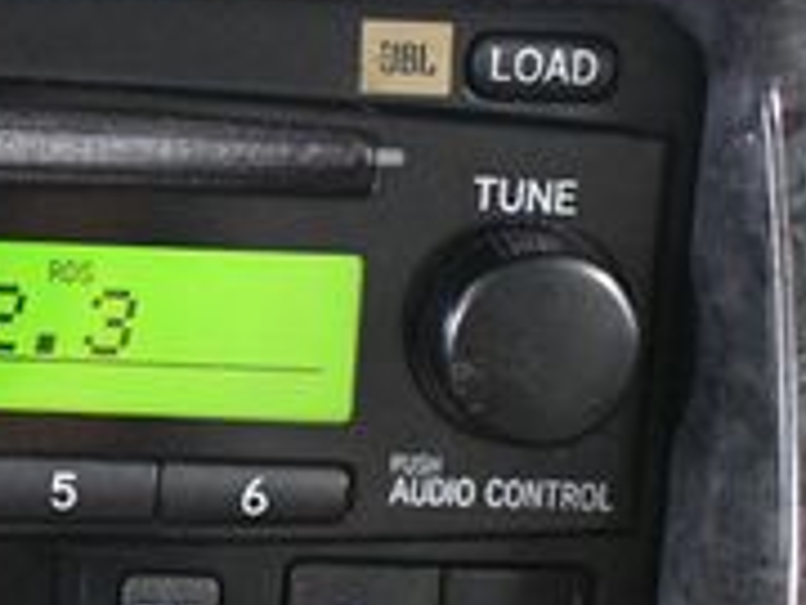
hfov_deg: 13.9
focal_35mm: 137
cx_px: -206
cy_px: 457
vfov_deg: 10.8
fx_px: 3190
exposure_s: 1/60
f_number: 4
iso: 9000
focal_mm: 27
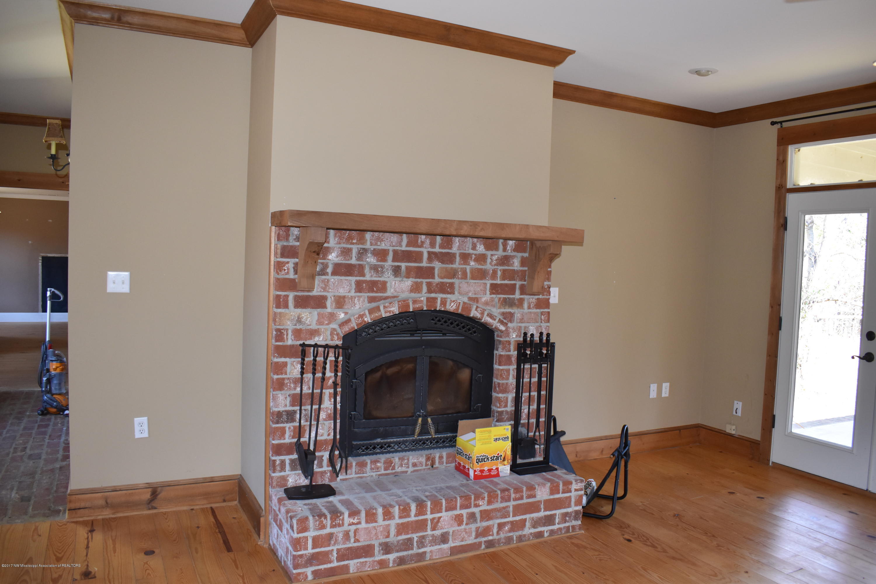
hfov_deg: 67.4
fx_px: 657
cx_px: 438
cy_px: 292
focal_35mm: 27
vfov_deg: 47.9
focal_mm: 18
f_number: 4.5
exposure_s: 1/100
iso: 800
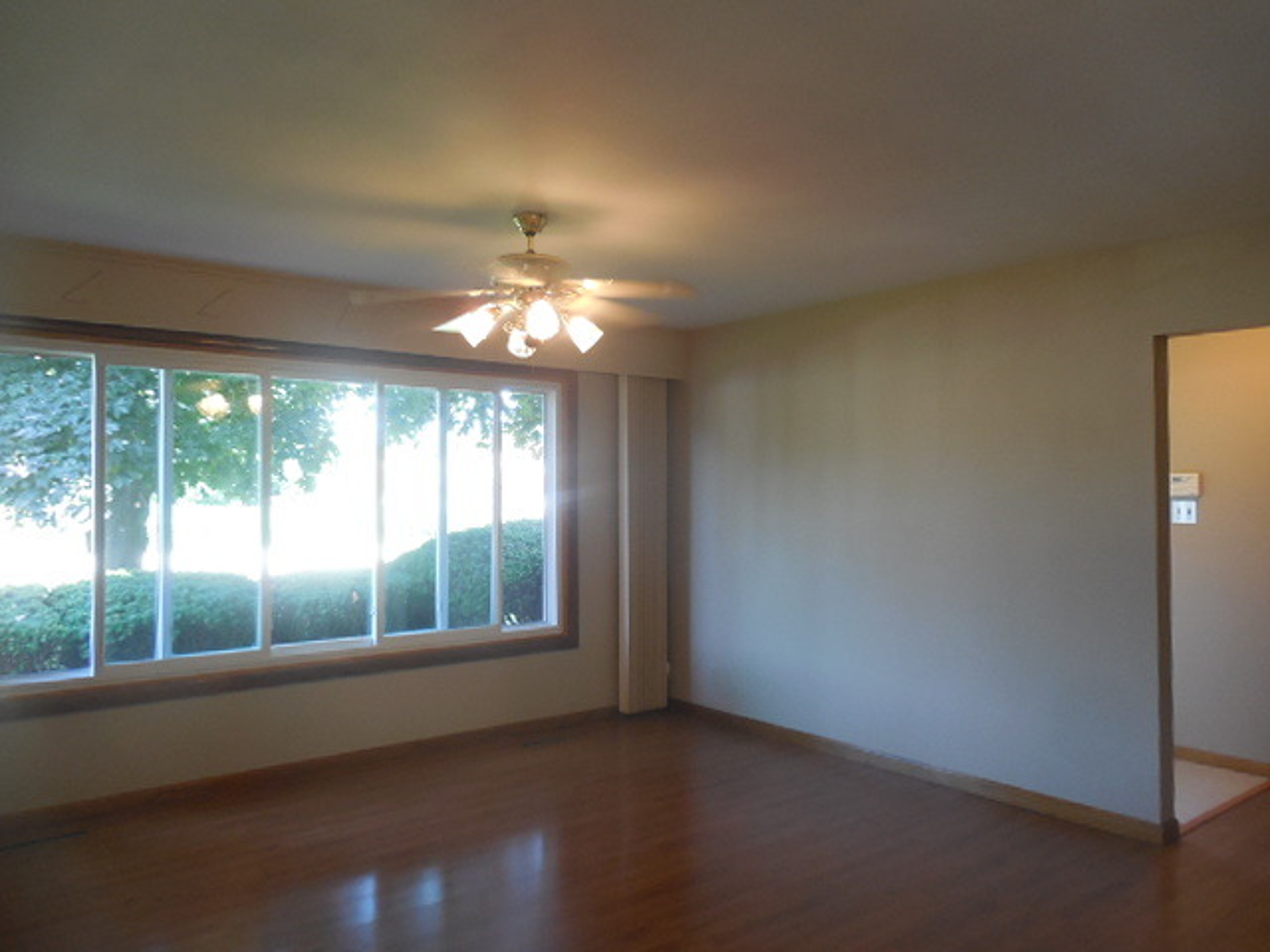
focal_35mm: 25
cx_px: 635
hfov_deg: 69.4
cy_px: 476
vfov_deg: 54.9
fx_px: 917
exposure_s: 1/30
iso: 320
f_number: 3.3
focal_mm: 4.5
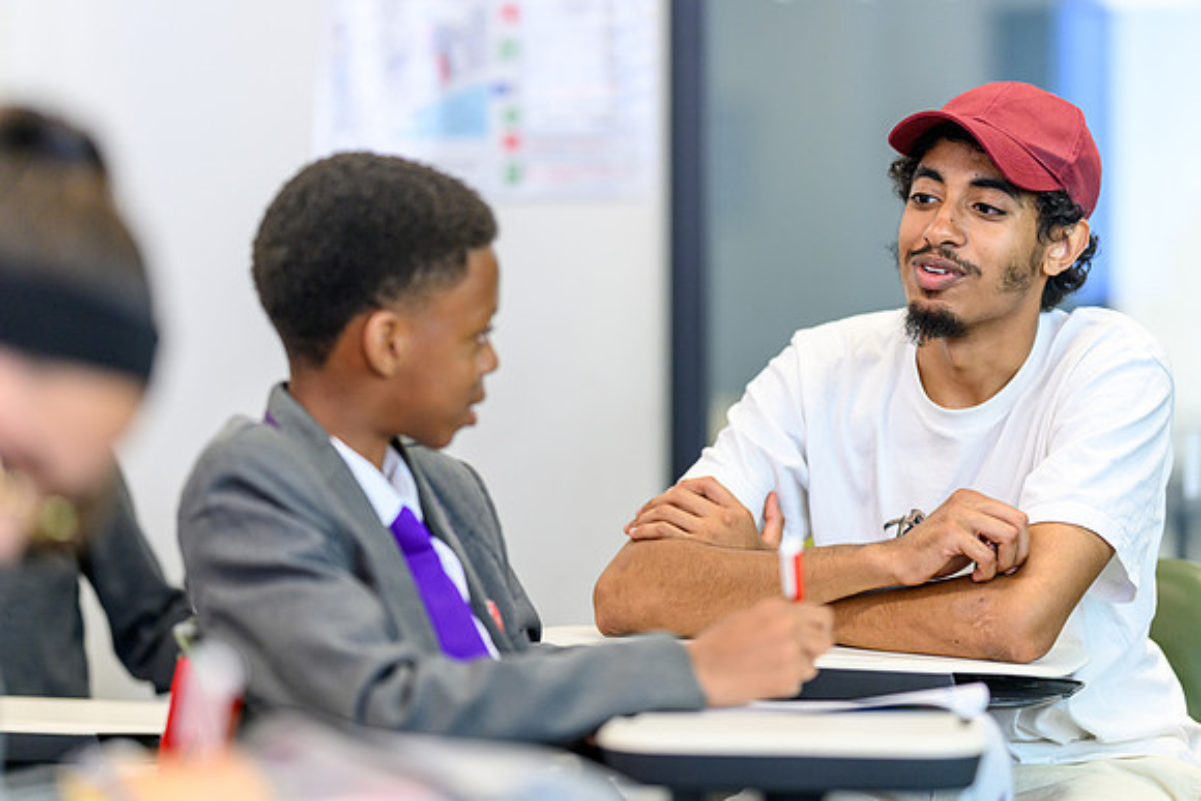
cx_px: 600
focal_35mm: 136
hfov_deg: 15.1
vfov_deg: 10.1
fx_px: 4539
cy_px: 400
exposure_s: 1/640
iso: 2500
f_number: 1.8
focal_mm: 135
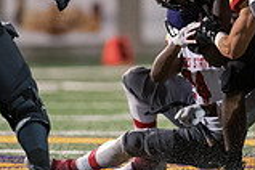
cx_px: 245
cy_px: 25
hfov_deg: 1.9
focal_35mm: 1093
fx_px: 7741
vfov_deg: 1.3
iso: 6400
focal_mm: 300
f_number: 2.8
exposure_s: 1/640
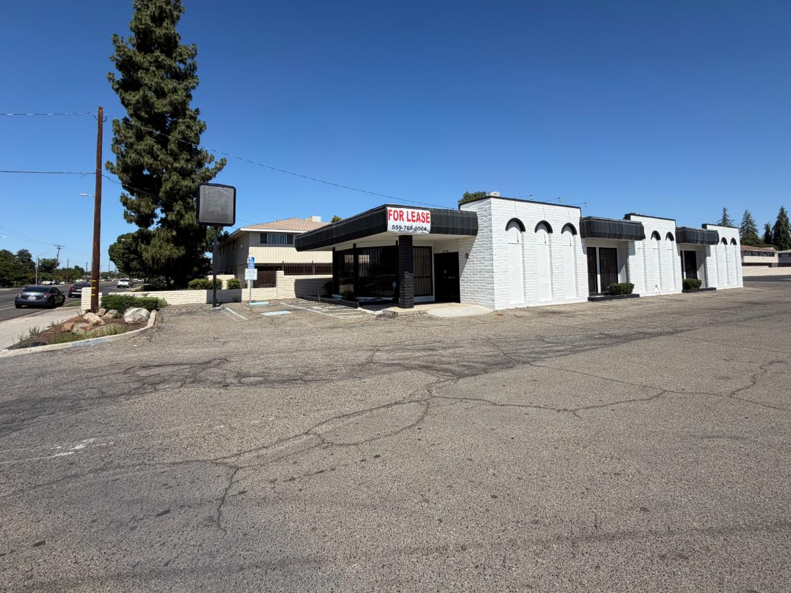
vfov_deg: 74.1
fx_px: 388
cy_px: 245
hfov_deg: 91.0
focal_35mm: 17
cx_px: 409
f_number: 2.2
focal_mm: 2.22
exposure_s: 1/853
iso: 20
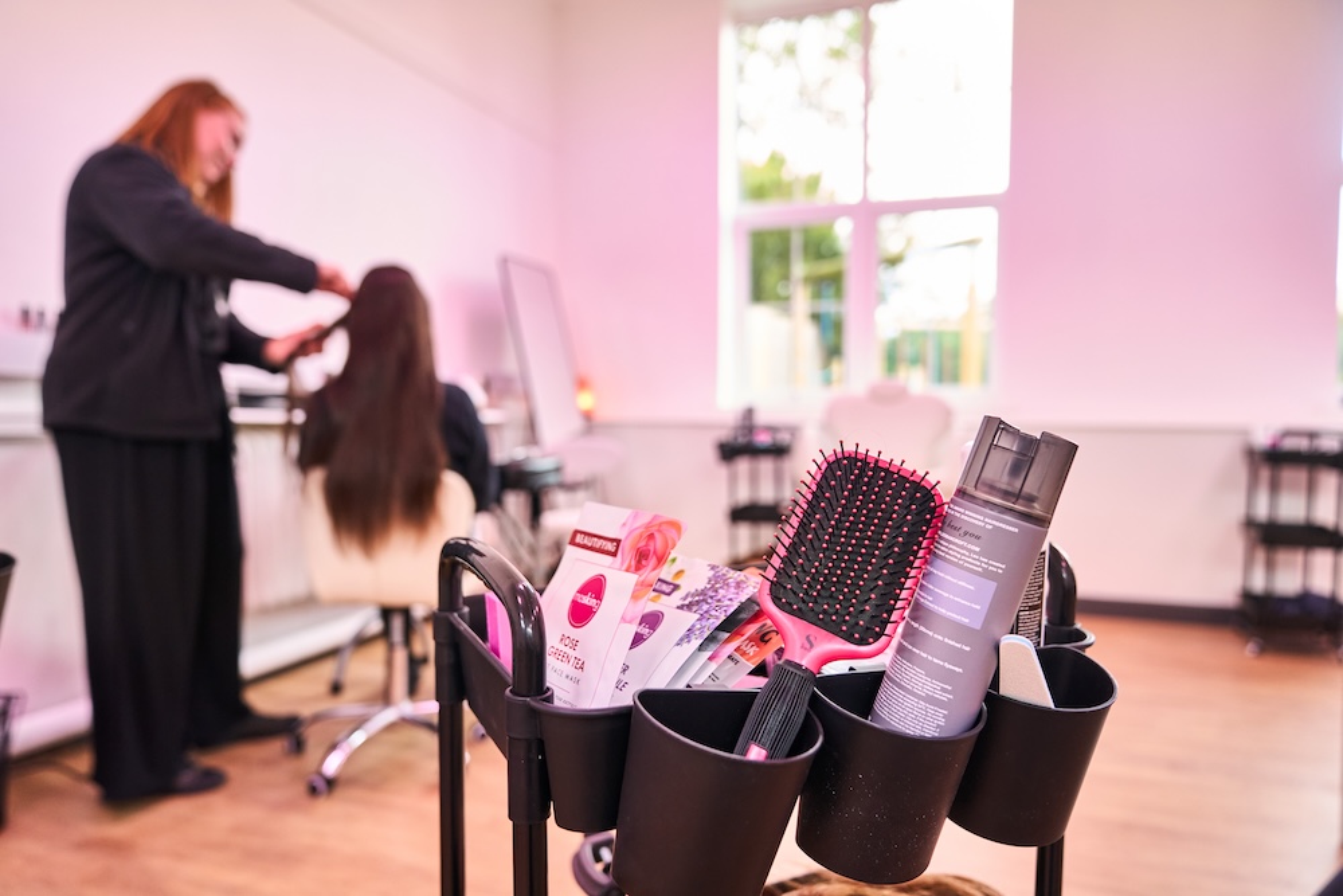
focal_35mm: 24
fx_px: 895
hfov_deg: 73.7
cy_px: 448
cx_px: 672
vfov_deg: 53.1
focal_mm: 24
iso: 1250
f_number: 2.8
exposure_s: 1/200
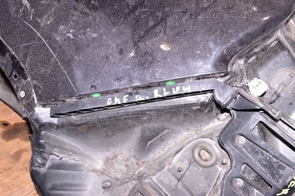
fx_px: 331
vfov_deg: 32.9
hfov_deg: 48.0
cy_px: 98
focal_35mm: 40
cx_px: 148
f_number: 8
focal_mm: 27
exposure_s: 1/160
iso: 1600
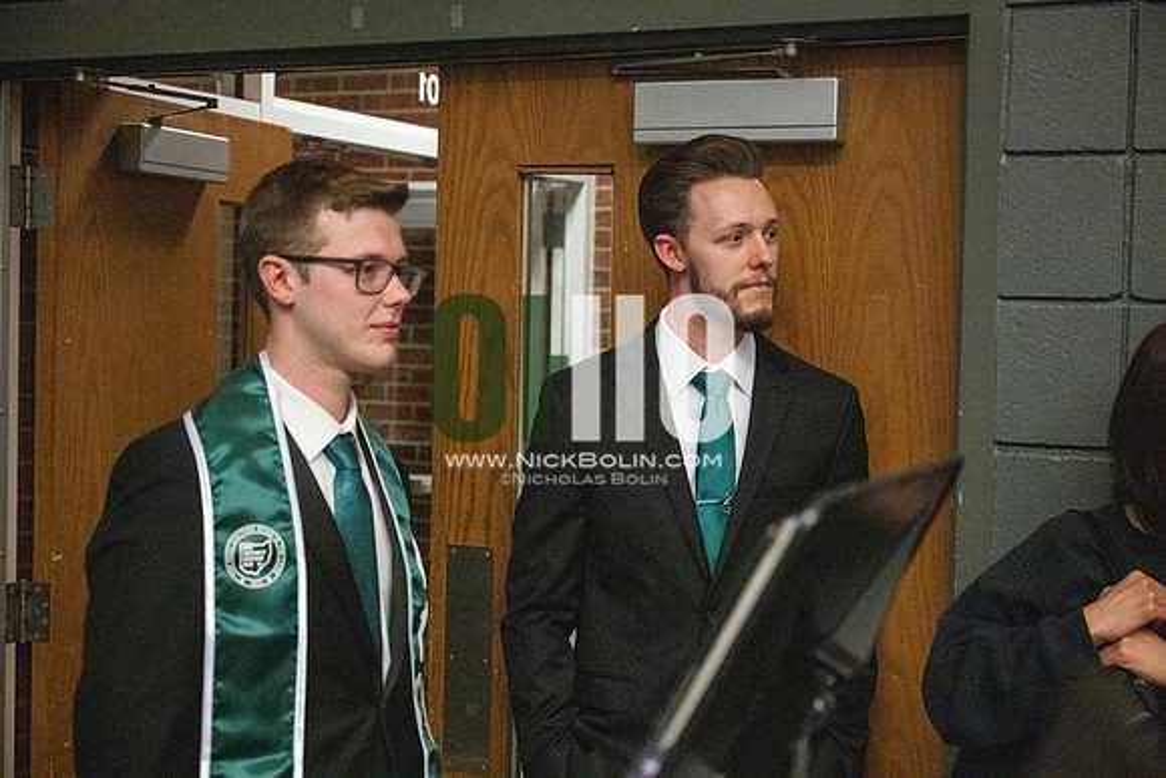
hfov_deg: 35.0
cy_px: 389
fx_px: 1847
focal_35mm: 57
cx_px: 583
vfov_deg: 23.8
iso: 10000
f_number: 4
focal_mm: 57
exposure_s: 1/500
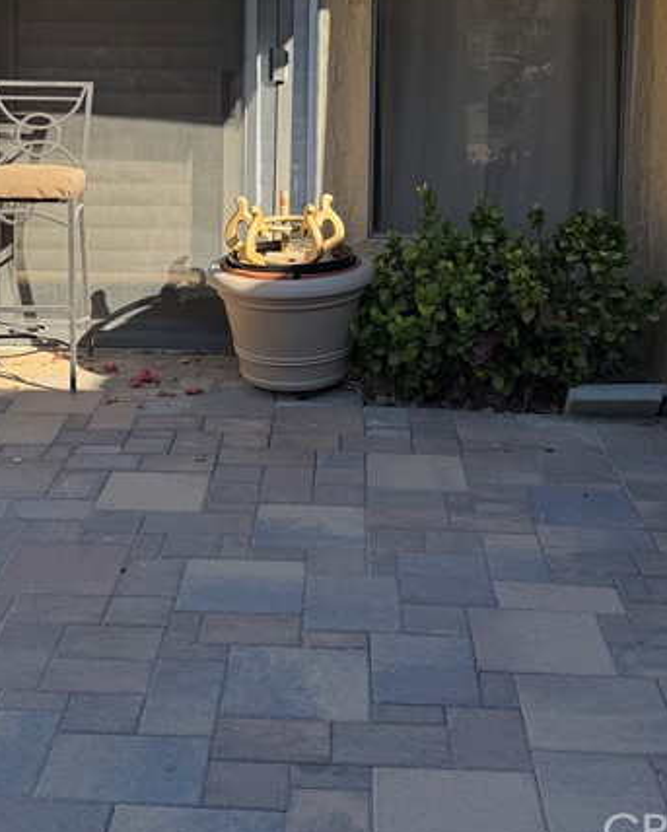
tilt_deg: -4.5
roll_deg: -1.0
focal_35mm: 56
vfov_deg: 32.2
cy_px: 113
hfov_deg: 27.2
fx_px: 1380
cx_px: 301
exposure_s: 1/1689
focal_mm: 6.76
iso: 80
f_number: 1.78
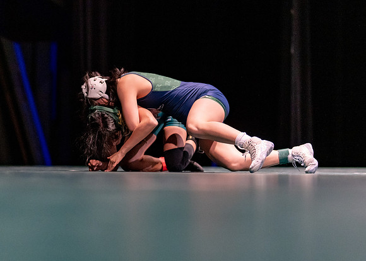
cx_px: 162
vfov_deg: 16.0
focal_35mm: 89
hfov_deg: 22.3
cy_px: 123
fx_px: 927
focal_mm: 50
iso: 2000
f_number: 1.2
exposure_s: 1/1000
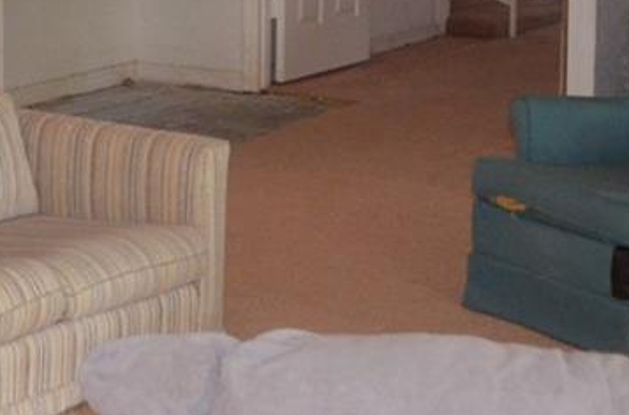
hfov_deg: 16.6
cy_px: -52
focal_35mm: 121
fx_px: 2109
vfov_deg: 11.1
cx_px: -11
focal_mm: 18
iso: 1250
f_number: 3.5
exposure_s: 1/60
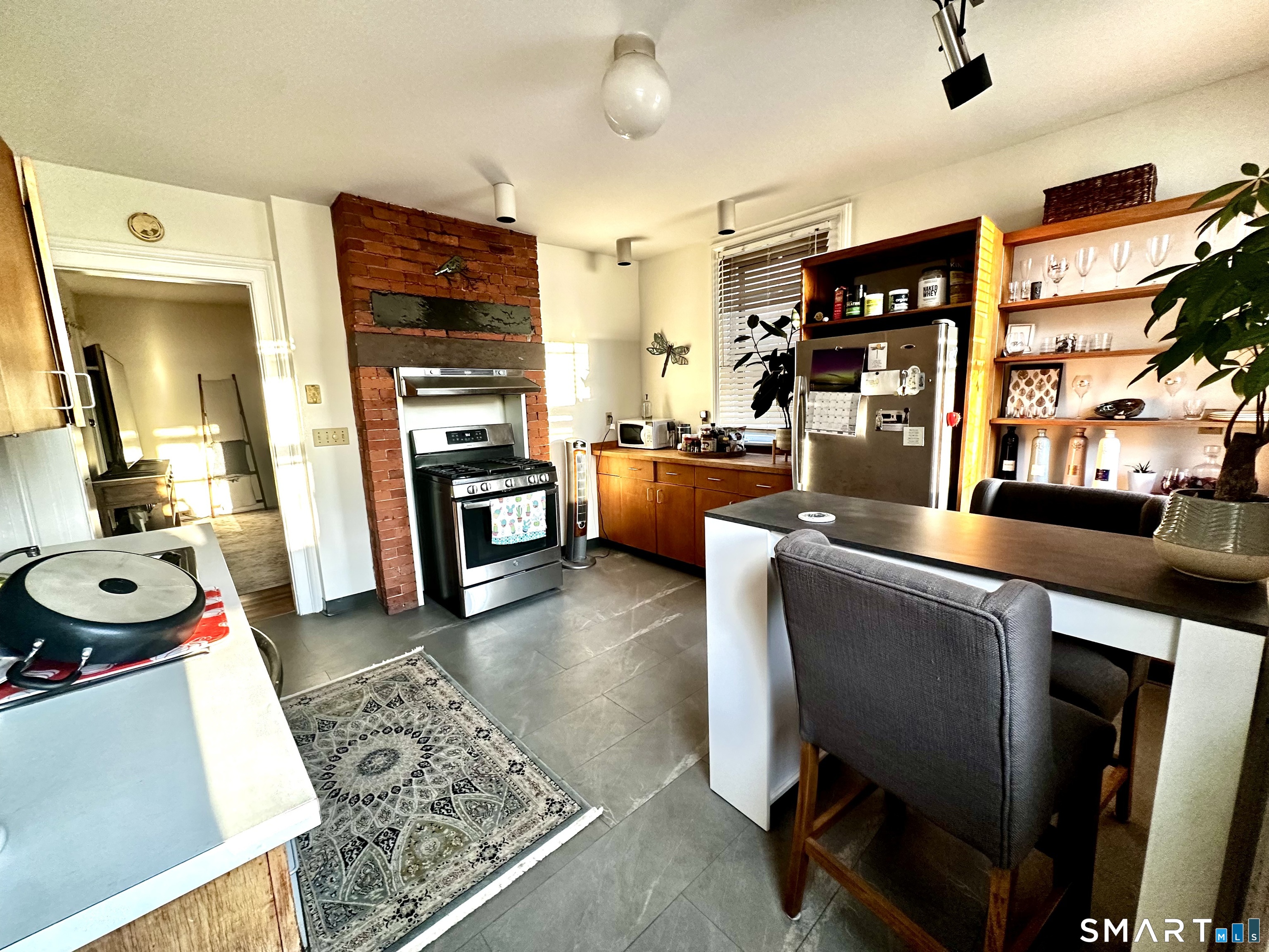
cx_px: 634
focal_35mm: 14
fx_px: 513
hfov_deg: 102.1
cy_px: 476
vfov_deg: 85.7
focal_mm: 2.22
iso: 320
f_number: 2.2
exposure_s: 1/94
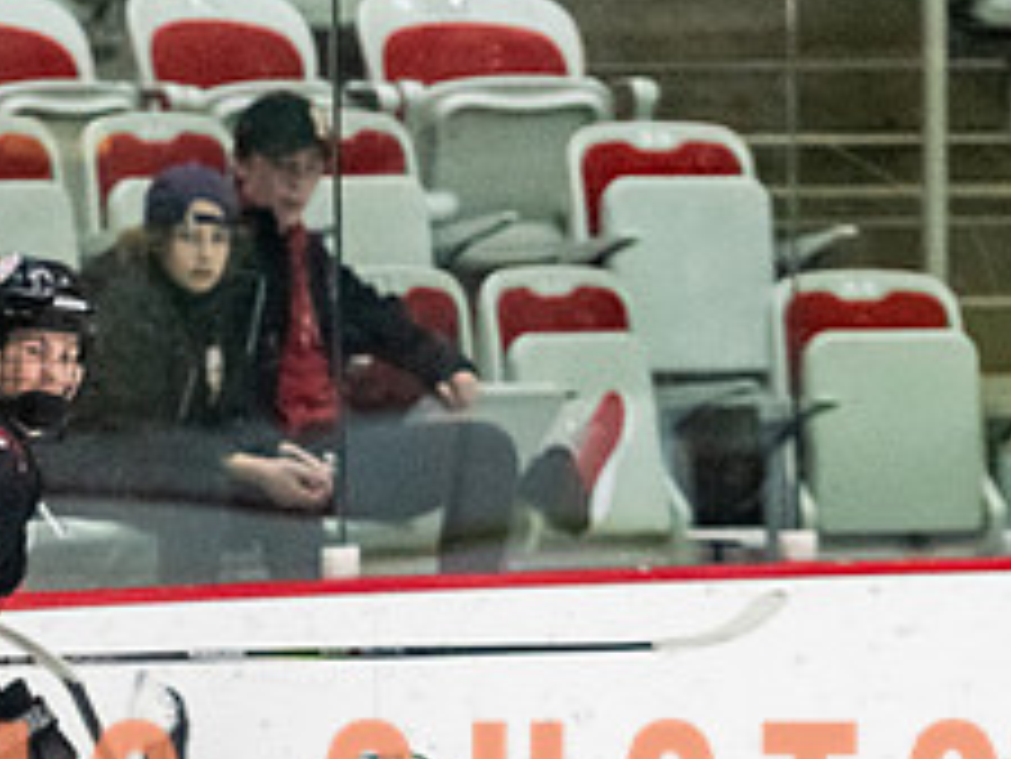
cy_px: 973
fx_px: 13384
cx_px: -197
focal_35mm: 458
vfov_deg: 3.2
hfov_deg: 4.3
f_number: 2.8
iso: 4000
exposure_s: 1/640
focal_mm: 110
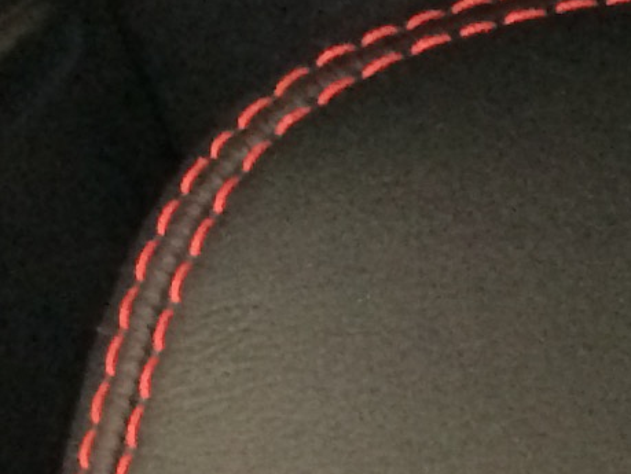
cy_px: 929
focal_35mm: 206
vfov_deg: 7.0
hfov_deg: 9.2
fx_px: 3758
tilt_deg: -4.5
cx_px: 1067
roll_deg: +1.7
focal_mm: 4.15
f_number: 2.2
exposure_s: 1/17
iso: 400
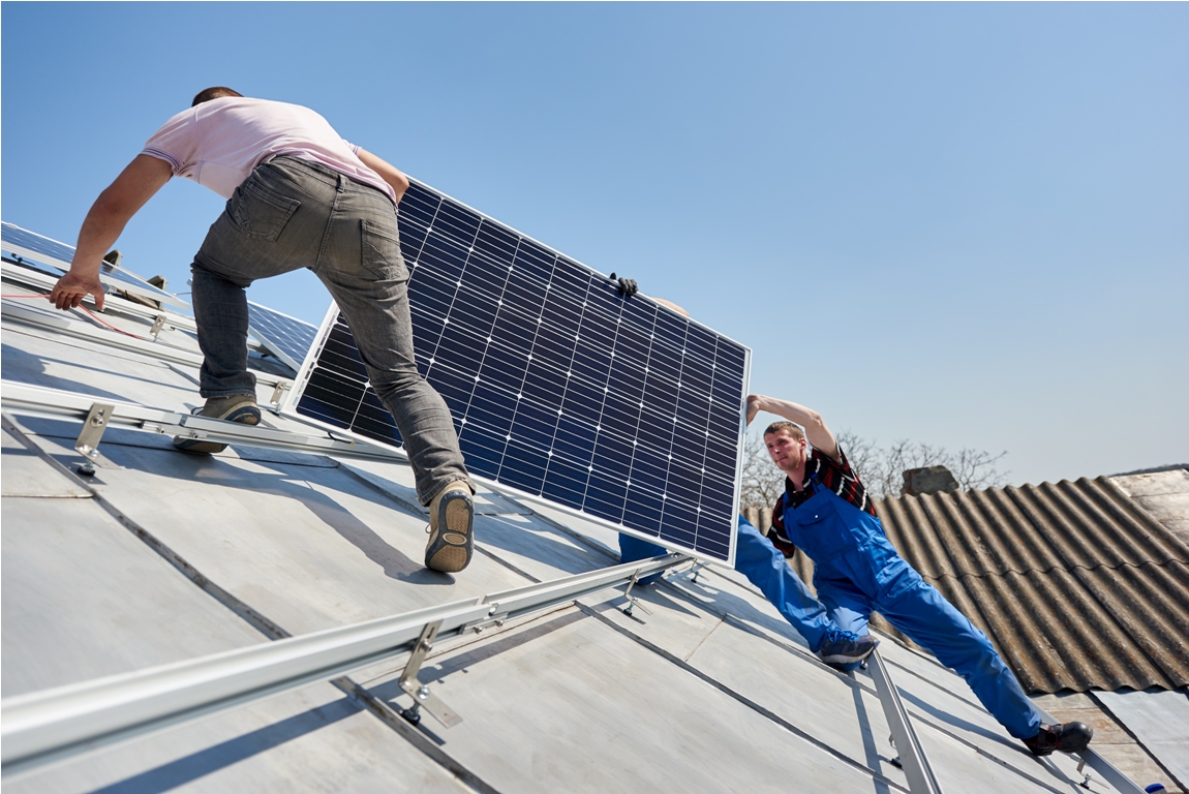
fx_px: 628
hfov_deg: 86.9
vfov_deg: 64.6
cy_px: 397
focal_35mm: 19
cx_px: 594
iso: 100
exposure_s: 1/2500
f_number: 2.8
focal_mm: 19
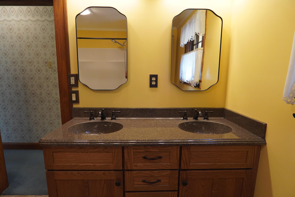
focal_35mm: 18
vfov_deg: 67.4
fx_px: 147
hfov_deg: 90.0
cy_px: 98
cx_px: 148
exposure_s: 1/160
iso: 1000
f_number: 4
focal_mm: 12
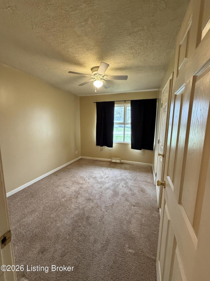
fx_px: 113
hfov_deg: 85.7
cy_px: 140
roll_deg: -0.3
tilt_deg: -9.4
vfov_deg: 102.1
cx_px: 105
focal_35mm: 14
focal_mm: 2.22
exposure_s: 1/60
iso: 400
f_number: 2.2
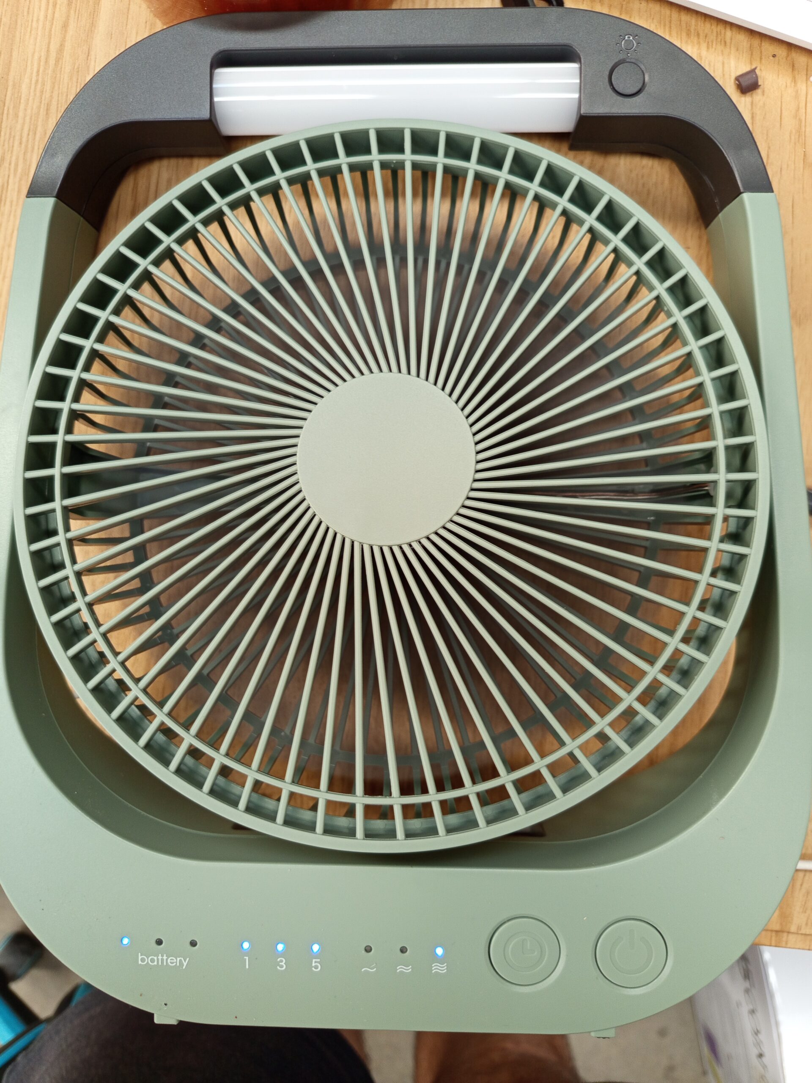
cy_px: 542
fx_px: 751
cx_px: 406
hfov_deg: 56.8
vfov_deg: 71.6
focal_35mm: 24
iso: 309
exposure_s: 1/50
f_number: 1.7
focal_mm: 5.24
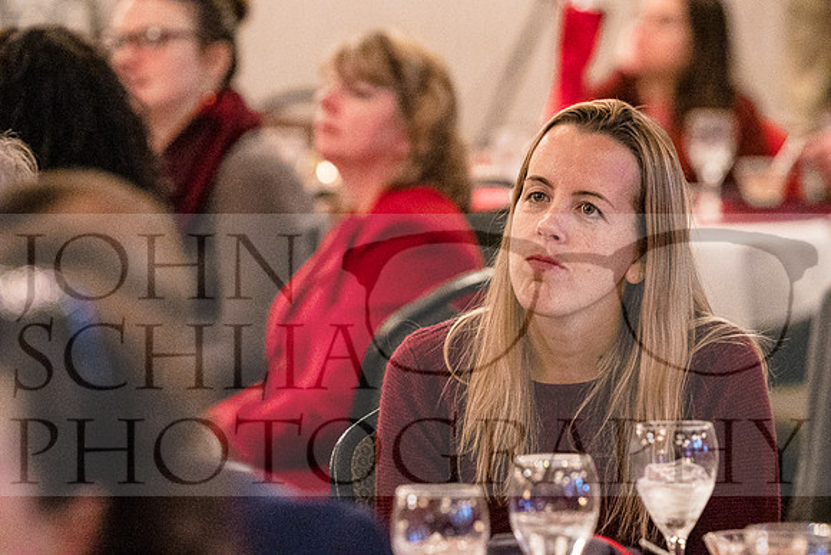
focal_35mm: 300
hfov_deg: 6.9
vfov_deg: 4.6
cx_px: 416
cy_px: 278
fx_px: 6926
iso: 6400
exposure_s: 1/100
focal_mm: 200
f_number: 4
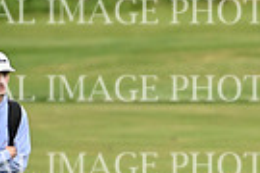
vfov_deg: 1.1
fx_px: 9330
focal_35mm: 1292
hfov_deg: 1.6
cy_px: 127
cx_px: 160
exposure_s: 1/2500
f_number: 2.8
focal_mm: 200
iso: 1250
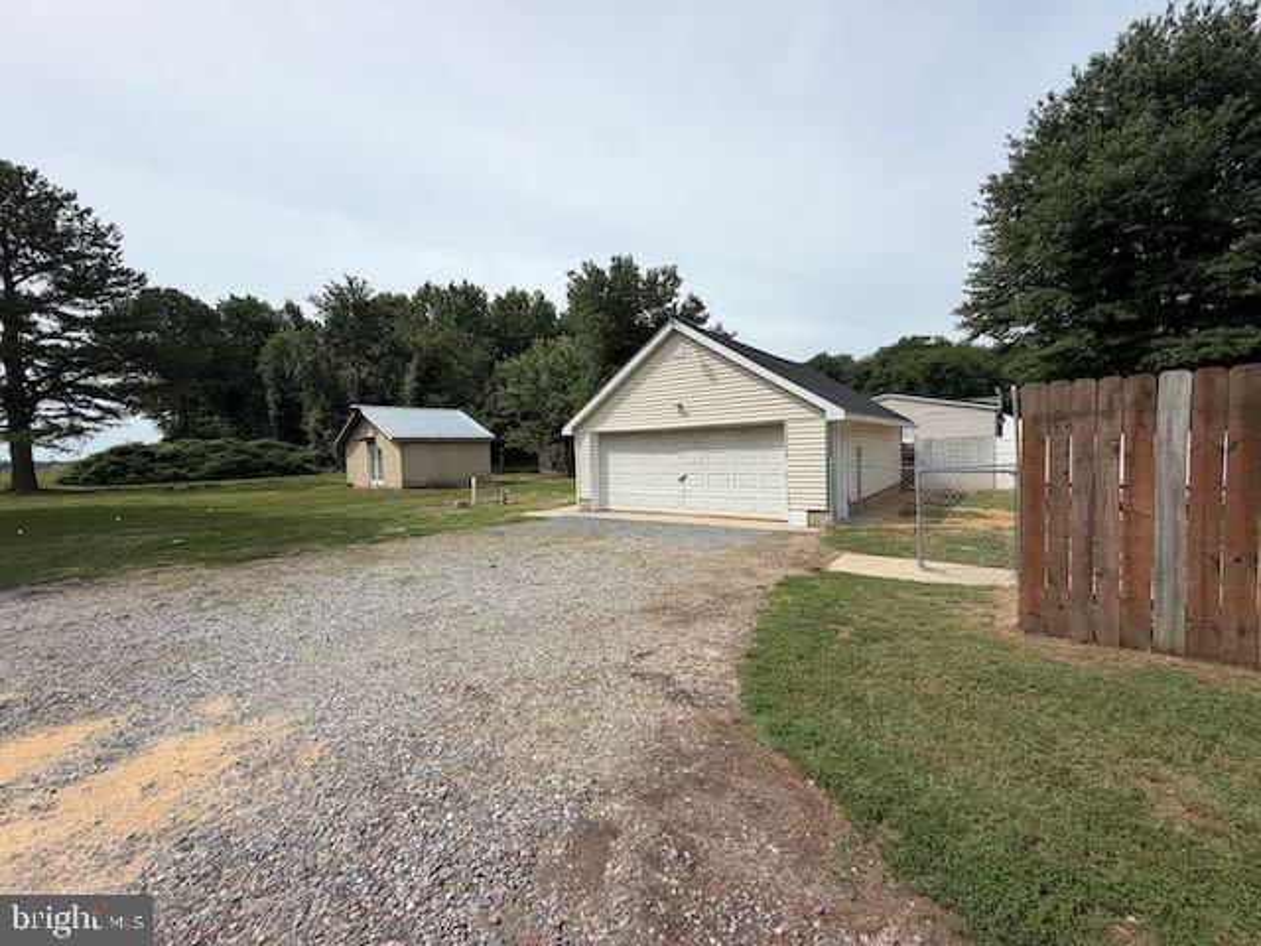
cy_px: 473
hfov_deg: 102.1
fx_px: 510
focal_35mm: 14
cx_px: 630
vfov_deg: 85.7
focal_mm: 2.22
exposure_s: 1/1189
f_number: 2.2
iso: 20
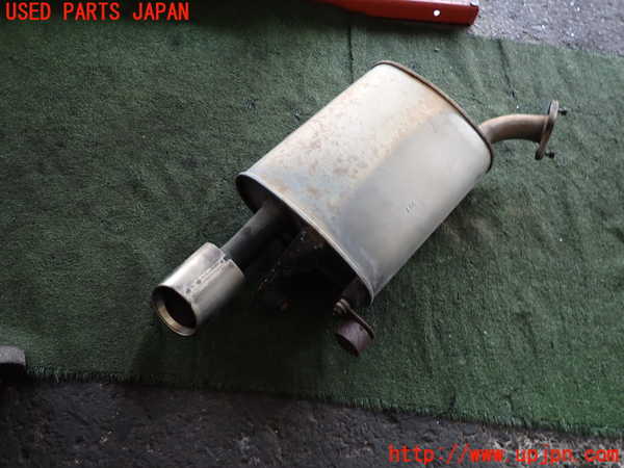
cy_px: 234
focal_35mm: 25
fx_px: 451
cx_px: 312
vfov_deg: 54.9
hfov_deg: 69.4
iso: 100
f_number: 2
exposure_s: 1/60
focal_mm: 4.5
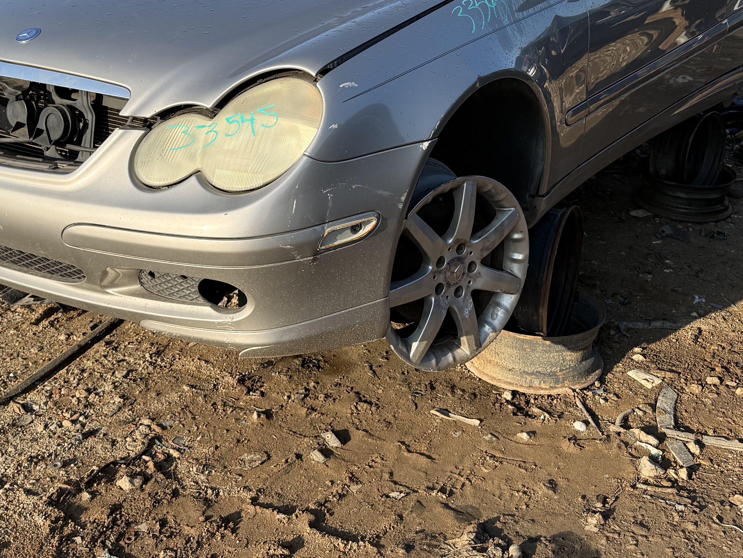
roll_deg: +2.4
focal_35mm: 48
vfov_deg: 29.3
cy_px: 81
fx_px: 1030
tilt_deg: -10.6
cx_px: 369
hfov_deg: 39.7
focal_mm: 6.76
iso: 100
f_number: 1.78
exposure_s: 1/2169
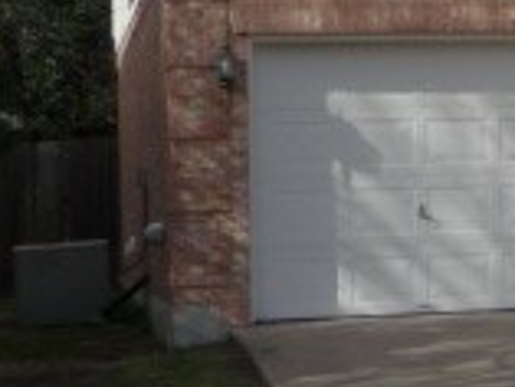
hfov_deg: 12.0
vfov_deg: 10.0
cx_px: 1014
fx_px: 2189
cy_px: 26
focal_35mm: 147
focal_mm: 4.7
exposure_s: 1/1000
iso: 100
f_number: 3.3
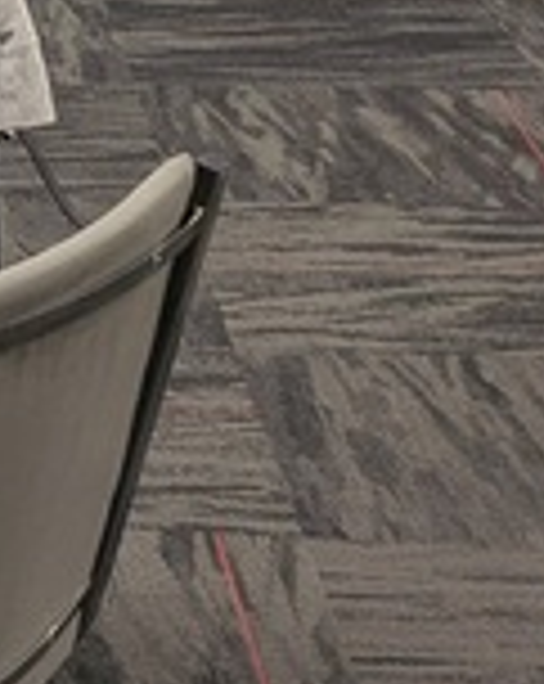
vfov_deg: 11.5
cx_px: -1052
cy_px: -83
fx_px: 3331
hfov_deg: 8.1
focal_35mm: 165
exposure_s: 1/40
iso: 55
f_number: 1.89
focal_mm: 5.43
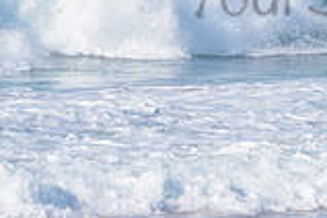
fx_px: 6630
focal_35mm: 730
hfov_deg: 2.8
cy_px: -32
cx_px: 399
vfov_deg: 1.9
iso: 220
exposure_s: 1/2500
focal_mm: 200
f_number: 5.6
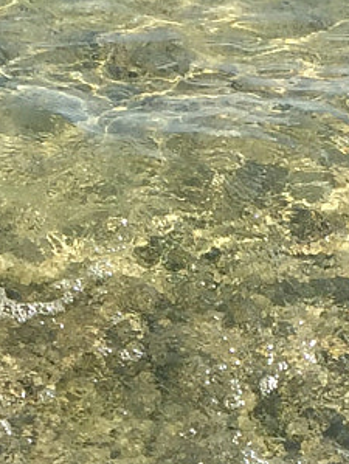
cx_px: 31
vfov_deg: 12.3
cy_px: 641
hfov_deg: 9.5
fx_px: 2079
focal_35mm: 155
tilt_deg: -46.0
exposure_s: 1/2475
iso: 32
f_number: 2.2
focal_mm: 4.15
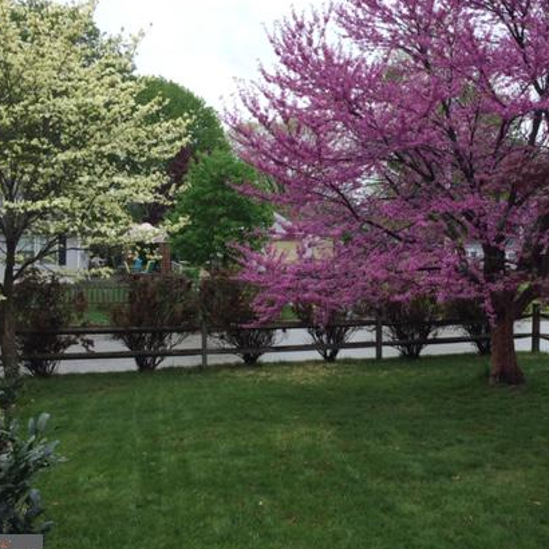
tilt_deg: -1.9
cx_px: 367
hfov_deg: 41.3
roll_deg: -0.2
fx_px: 718
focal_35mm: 40
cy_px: 248
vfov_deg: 41.8
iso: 32
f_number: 2.2
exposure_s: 1/456
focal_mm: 4.15
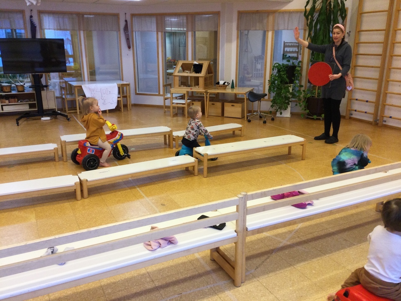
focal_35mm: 31
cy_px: 150
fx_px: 359
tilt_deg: -16.8
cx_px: 200
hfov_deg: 58.4
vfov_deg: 45.4
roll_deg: -0.5
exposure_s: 1/33
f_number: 2.4
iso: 40
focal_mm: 3.3
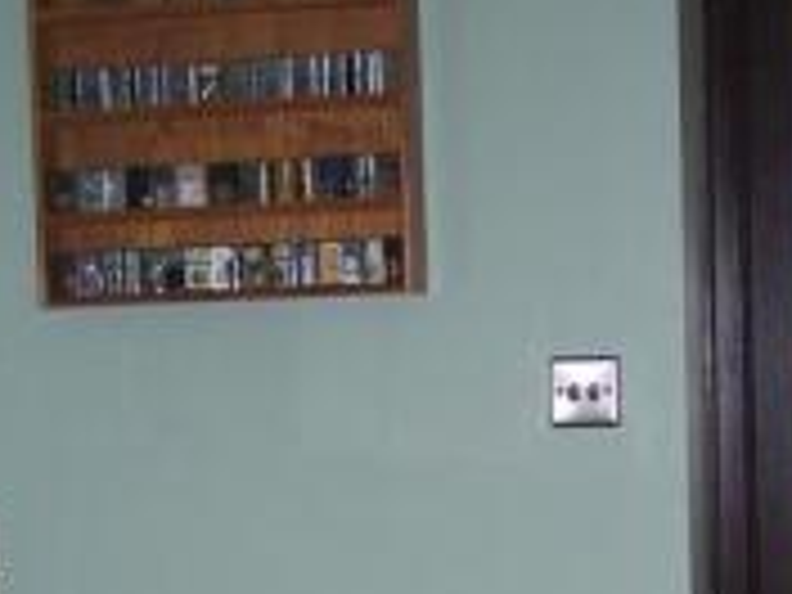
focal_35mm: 126
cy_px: 745
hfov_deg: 15.6
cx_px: 569
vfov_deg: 11.5
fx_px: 2883
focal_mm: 6.3
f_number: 2.8
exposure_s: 1/60
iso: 80
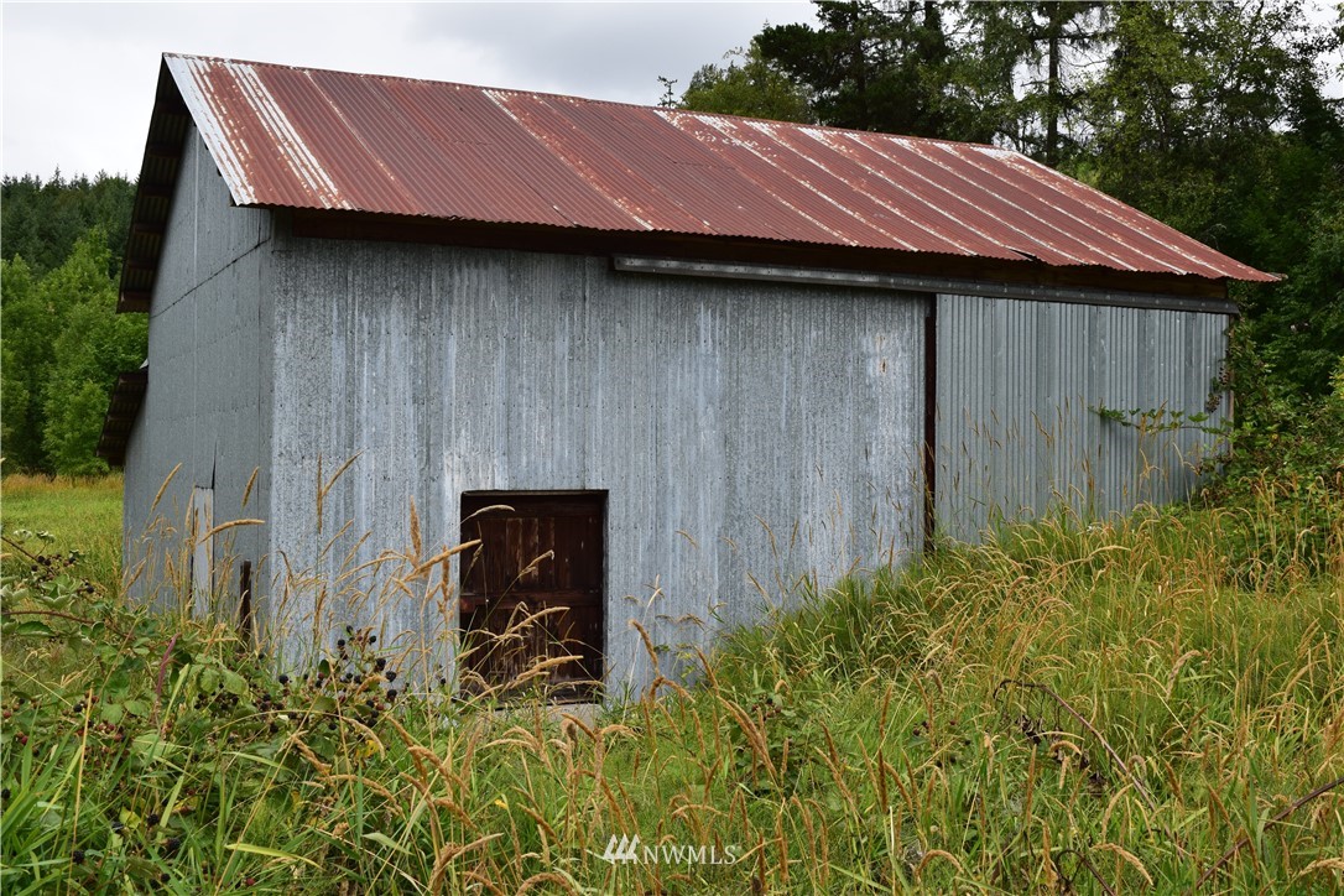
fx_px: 1456
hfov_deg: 49.6
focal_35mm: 39
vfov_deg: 34.2
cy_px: 448
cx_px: 672
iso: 360
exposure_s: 1/500
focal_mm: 26
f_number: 11
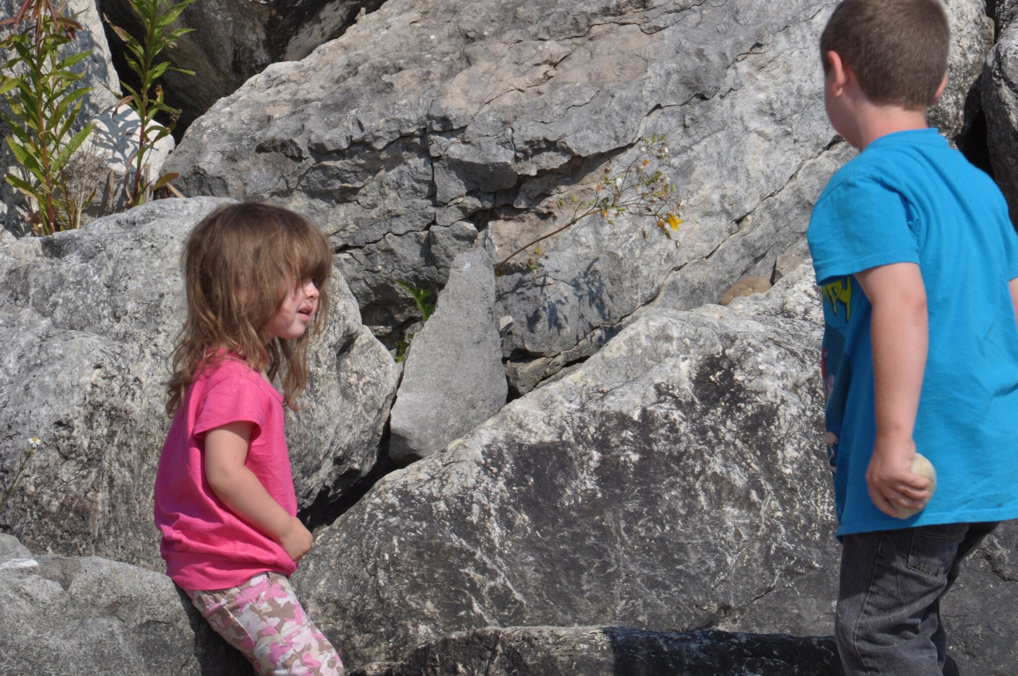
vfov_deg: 2.6
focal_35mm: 530
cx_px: 636
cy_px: 415
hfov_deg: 3.9
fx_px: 14967
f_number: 32
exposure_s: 1/125
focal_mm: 280
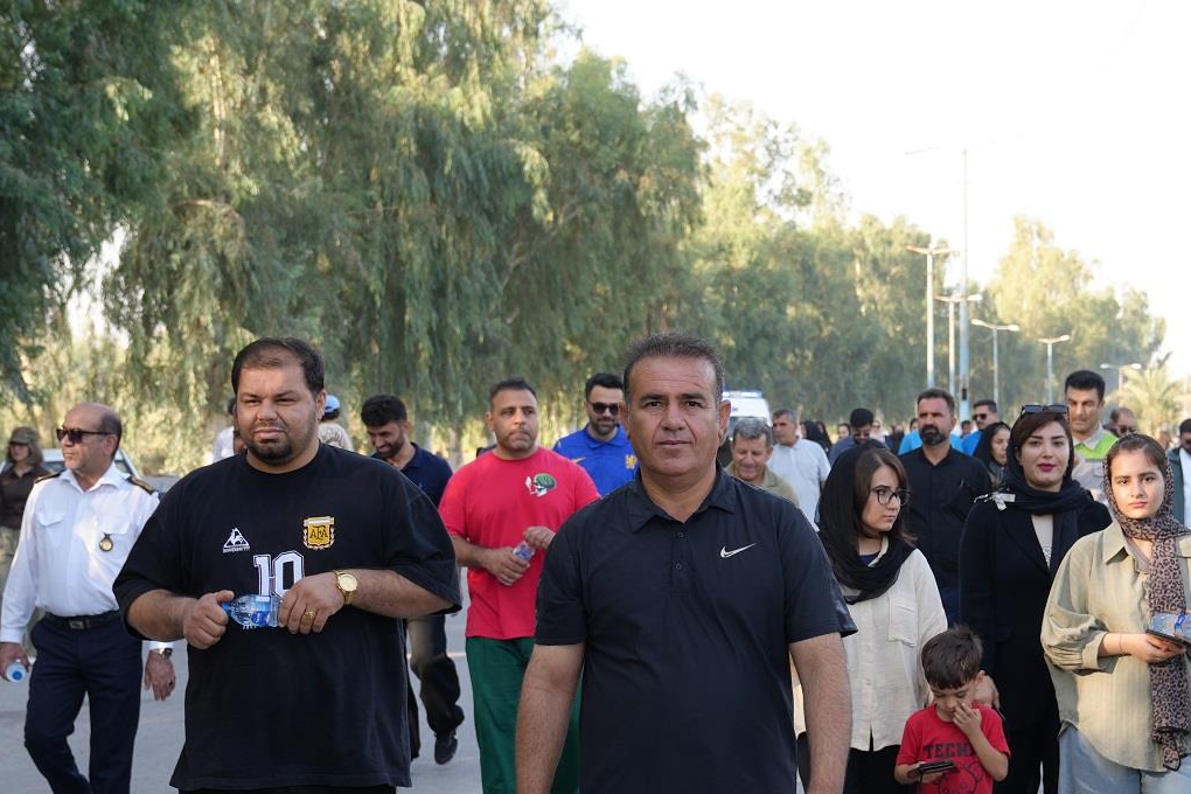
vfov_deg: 20.5
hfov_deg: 30.1
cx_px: 880
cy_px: 557
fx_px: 2183
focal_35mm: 66
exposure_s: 1/160
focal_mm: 32
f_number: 4
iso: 100
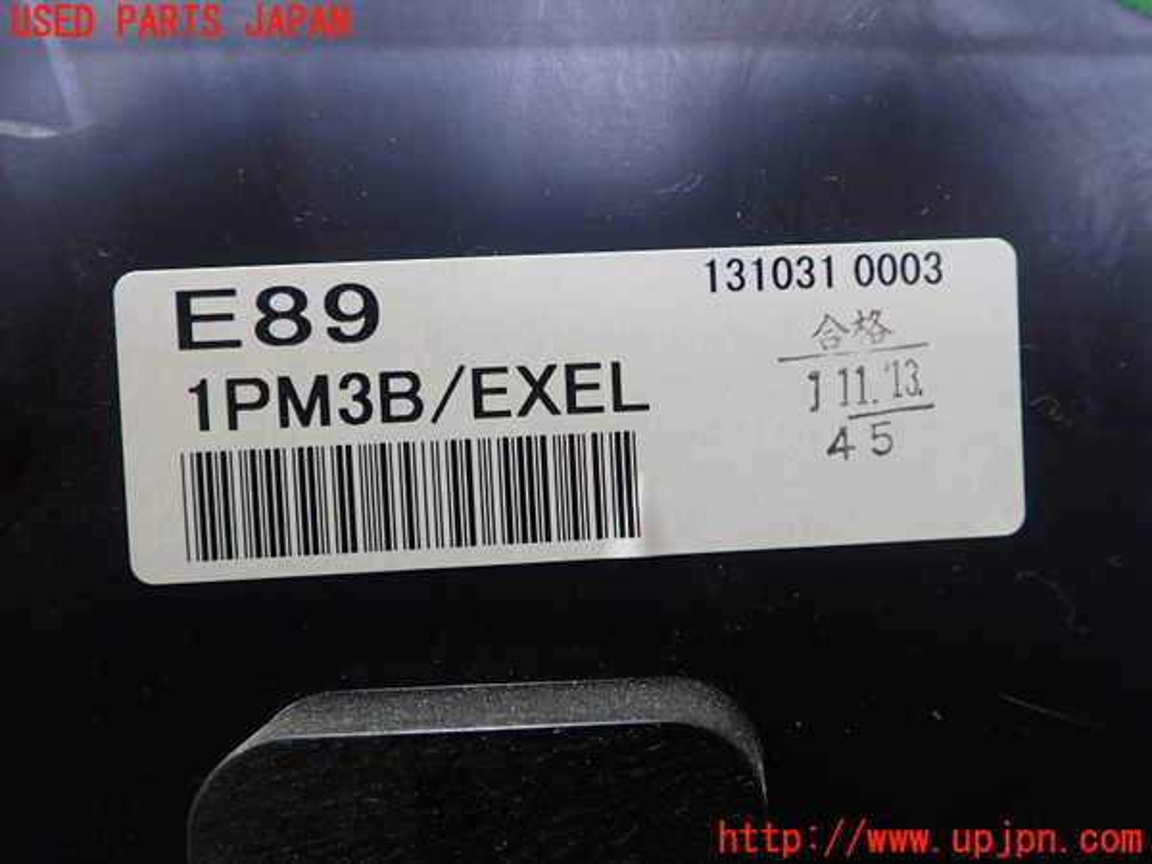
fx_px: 998
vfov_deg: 46.8
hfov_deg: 60.0
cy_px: 432
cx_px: 576
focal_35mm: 30
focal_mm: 5.5
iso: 500
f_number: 2.3
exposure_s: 1/125
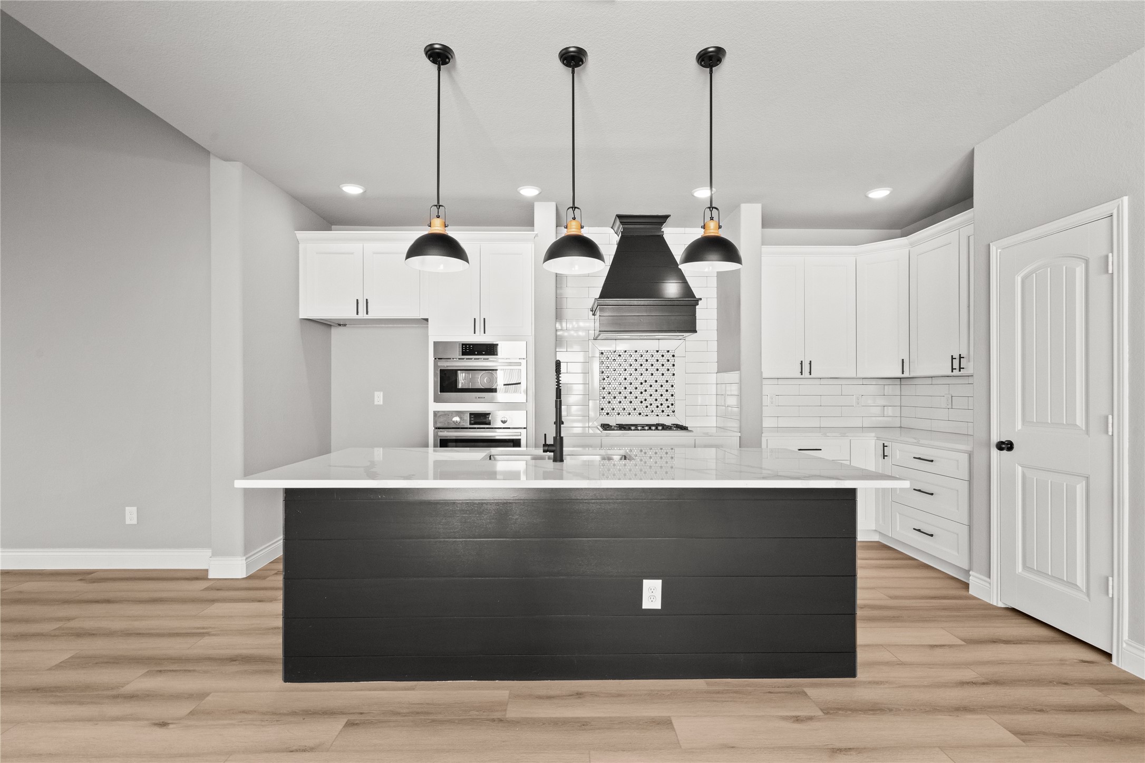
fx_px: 509
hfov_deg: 96.7
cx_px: 572
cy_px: 382
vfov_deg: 73.7
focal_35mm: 16
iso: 2000
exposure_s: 1/13
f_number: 10
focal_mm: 16
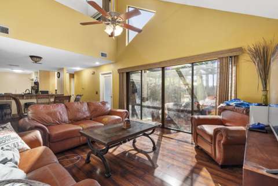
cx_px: 139
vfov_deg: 73.7
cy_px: 93
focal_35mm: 16
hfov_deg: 96.7
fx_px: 124
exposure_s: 1/4
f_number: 8
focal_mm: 16
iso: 1600
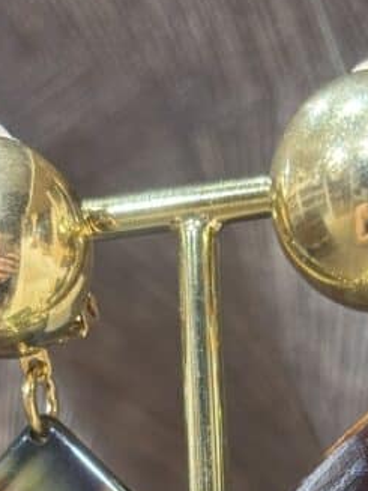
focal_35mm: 163
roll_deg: +1.7
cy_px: 676
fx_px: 2312
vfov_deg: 11.7
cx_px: 248
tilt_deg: +0.4
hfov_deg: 9.1
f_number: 1.6
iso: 64
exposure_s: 1/50
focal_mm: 5.96
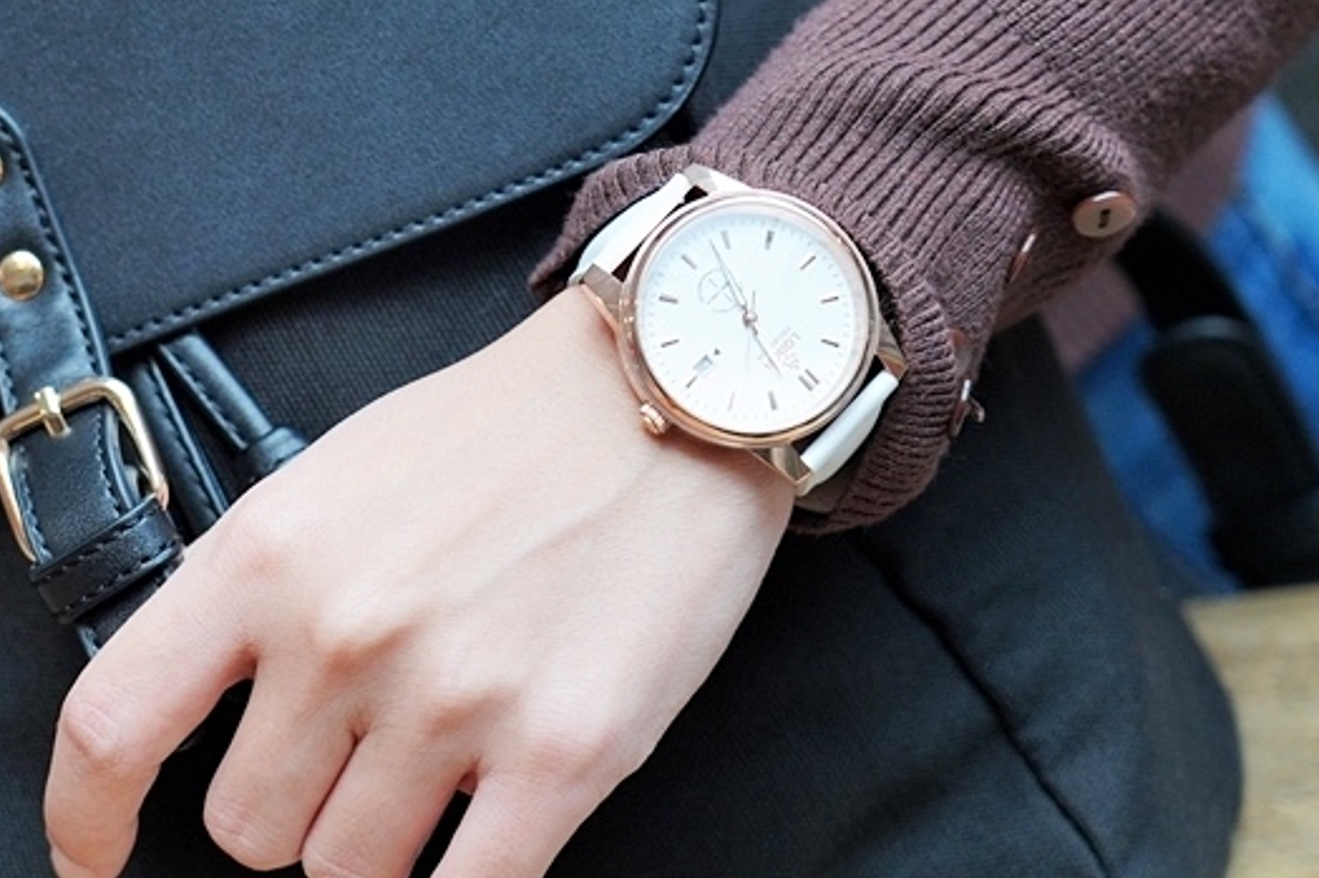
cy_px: 215
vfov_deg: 8.2
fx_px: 6153
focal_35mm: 168
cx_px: 279
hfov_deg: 12.2
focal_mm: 88
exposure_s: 1/100
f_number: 4
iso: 800
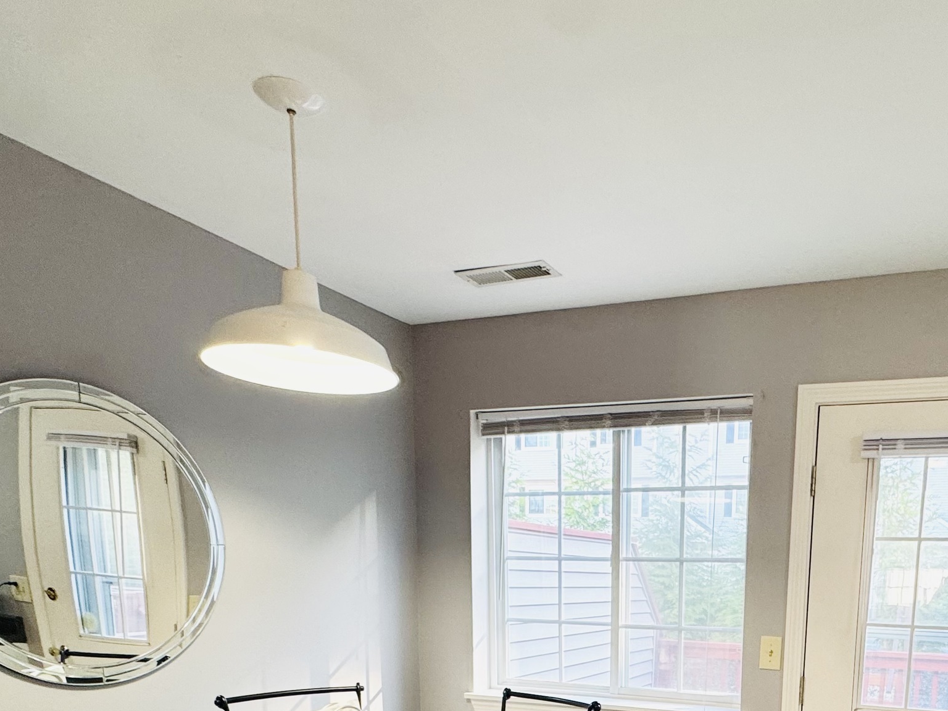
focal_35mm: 28
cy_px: 704
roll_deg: -0.8
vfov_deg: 43.1
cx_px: 670
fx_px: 767
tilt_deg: -9.3
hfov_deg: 61.1
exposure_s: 1/120
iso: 160
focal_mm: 2.22
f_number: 2.2
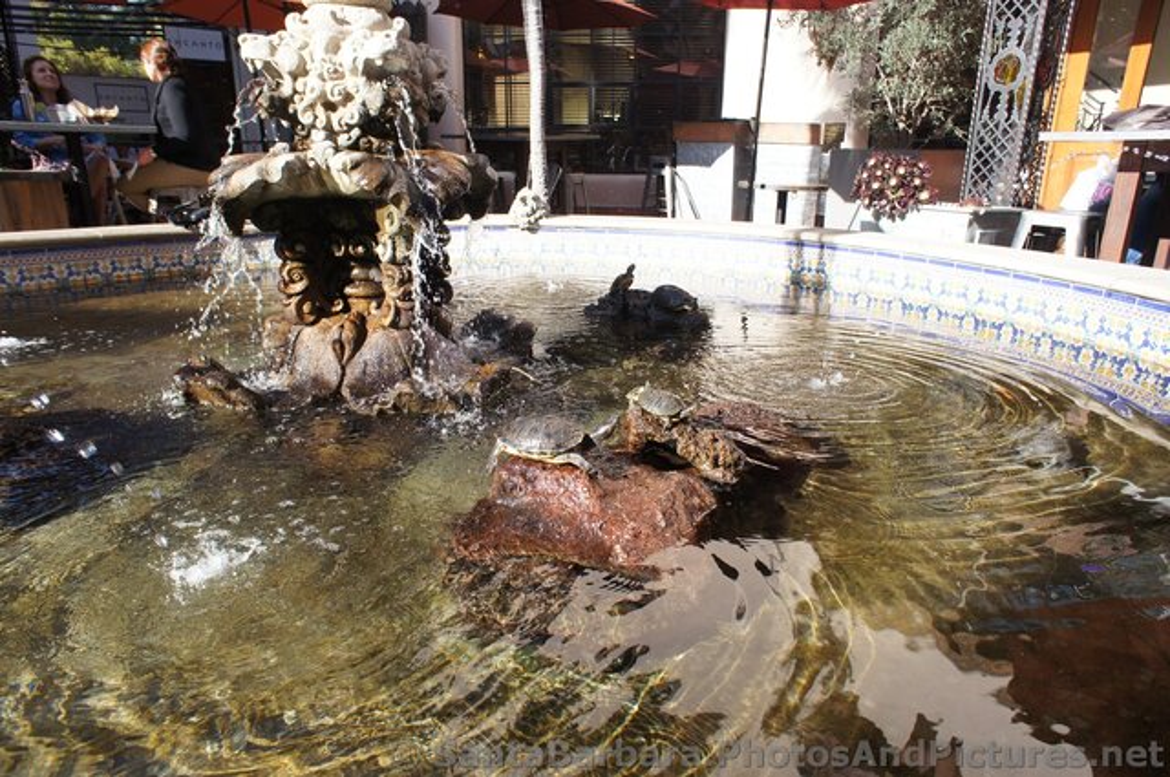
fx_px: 779
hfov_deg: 73.8
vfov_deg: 53.0
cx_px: 585
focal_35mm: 24
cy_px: 388
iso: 200
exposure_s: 1/320
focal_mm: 16
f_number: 5.6
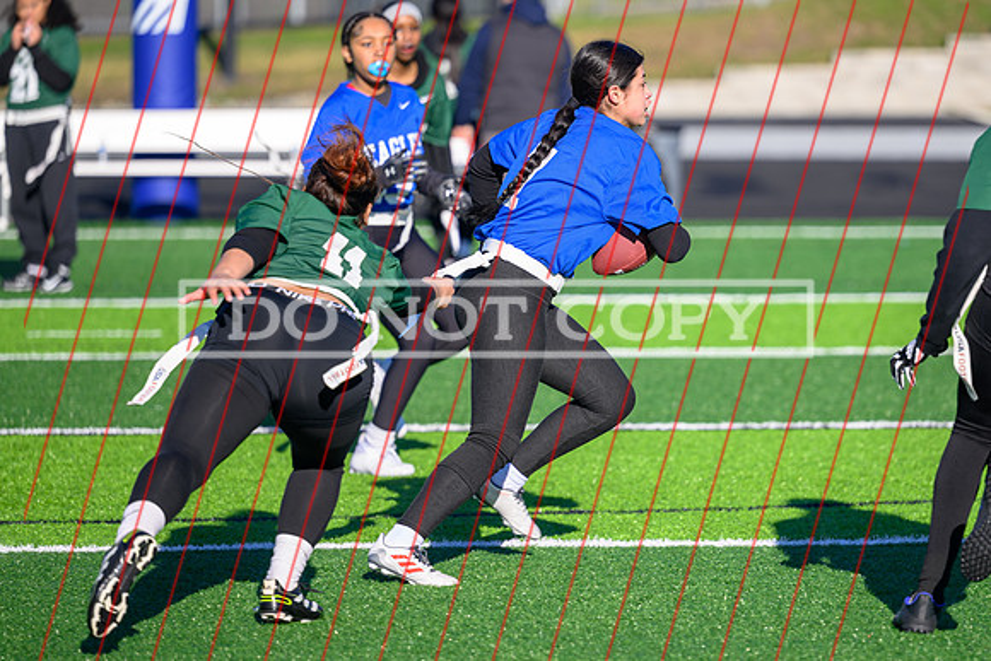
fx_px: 5711
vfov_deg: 6.6
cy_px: 322
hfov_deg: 9.9
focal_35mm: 207
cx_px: 569
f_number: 2.8
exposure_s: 1/800
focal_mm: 165
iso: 64
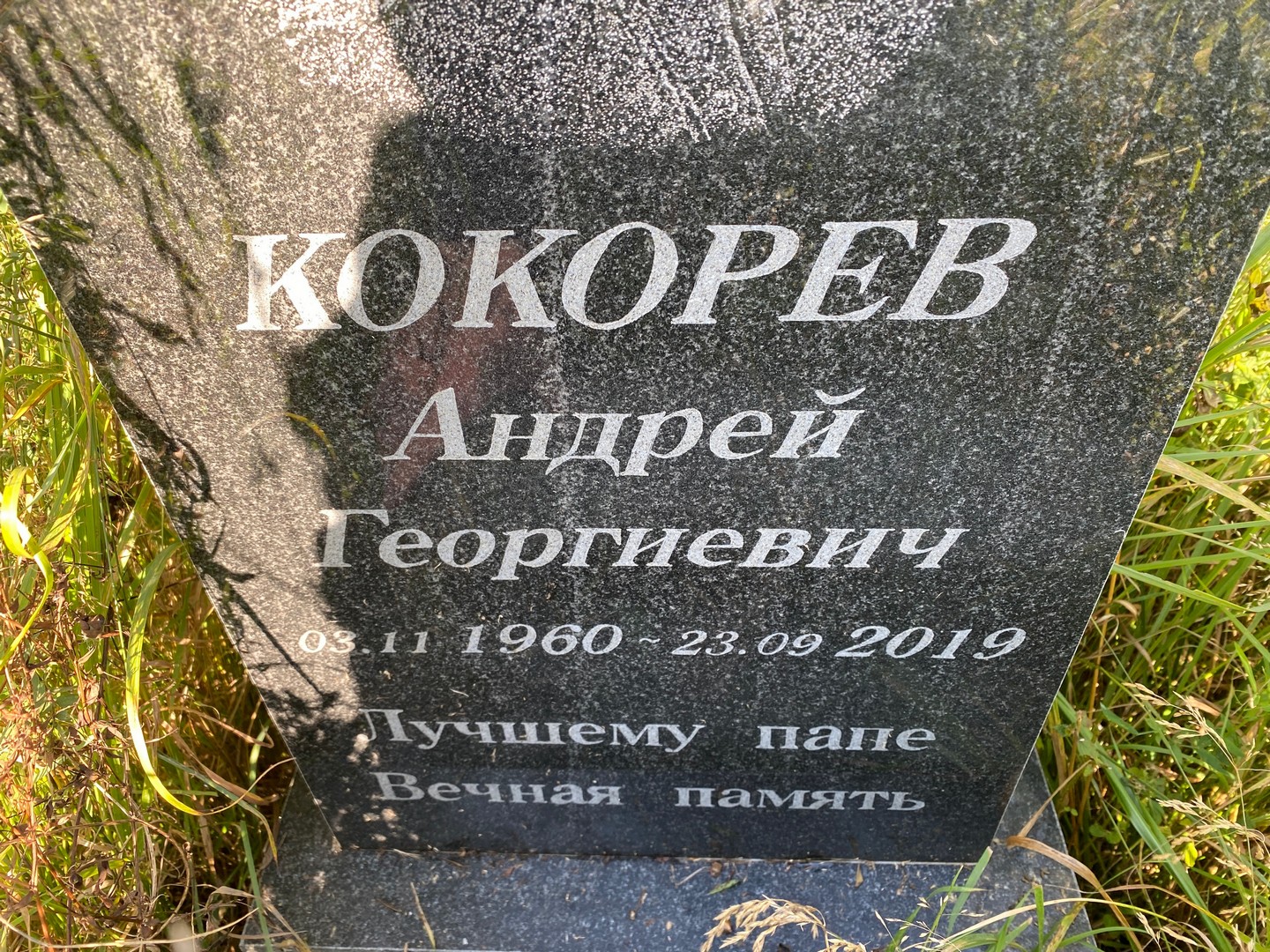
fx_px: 954
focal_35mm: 26
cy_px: 476
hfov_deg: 67.3
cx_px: 635
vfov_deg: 53.1
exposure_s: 1/121
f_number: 1.8
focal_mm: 4.25
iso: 40
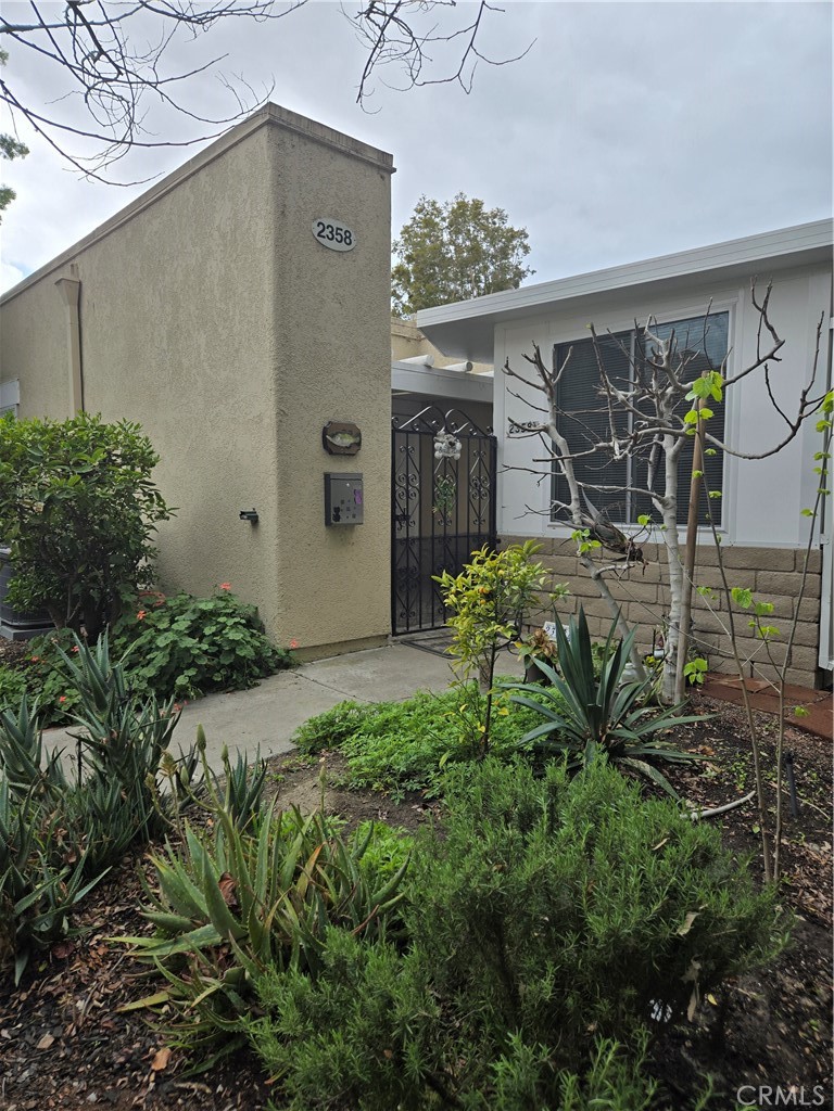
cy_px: 556
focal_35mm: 23
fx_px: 739
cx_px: 417
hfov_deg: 58.9
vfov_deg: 73.9
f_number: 1.8
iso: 25
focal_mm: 5.4
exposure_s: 1/816
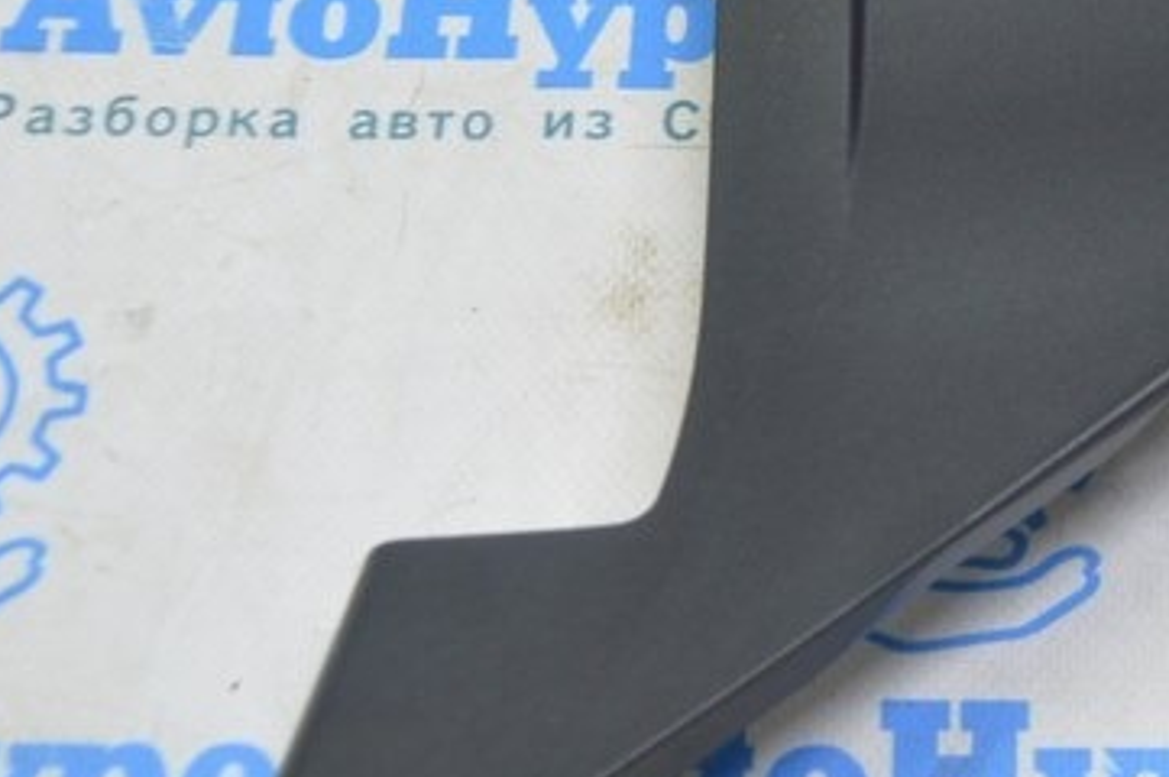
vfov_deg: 15.9
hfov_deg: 23.4
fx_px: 2758
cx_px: 1020
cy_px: 89
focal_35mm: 85
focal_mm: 20
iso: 400
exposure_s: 1/40
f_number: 3.5
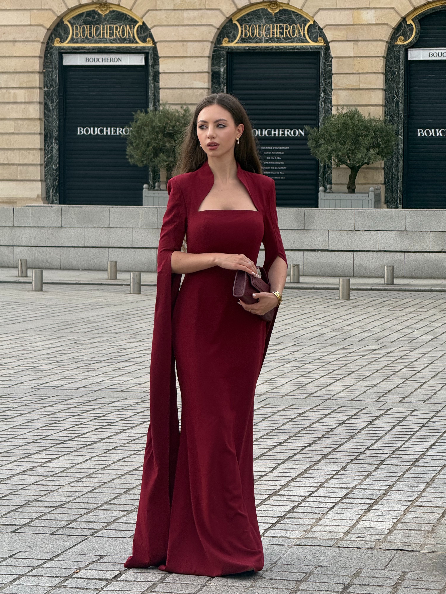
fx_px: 2061
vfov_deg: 16.4
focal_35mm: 120
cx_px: 223
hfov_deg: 12.3
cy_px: 297
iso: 64
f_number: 2.8
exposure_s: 1/187
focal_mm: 15.66
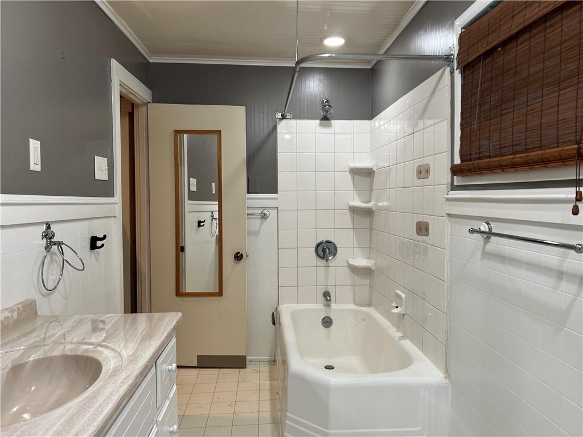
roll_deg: +1.6
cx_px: 292
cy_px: 218
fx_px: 438
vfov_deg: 53.1
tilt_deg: -3.3
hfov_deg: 67.3
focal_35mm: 26
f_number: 1.5
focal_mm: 5.7
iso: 80
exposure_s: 1/60
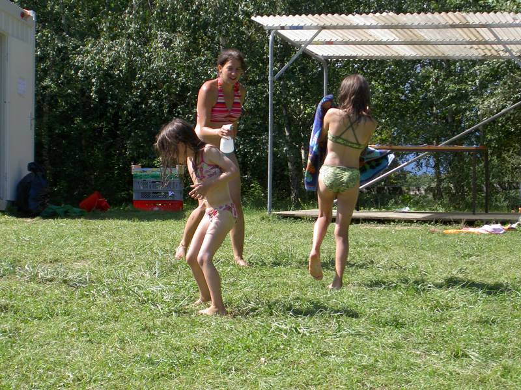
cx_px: 260
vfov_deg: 12.8
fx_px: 1746
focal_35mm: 116
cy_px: 195
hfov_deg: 17.0
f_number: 4.9
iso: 100
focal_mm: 24
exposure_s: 1/250
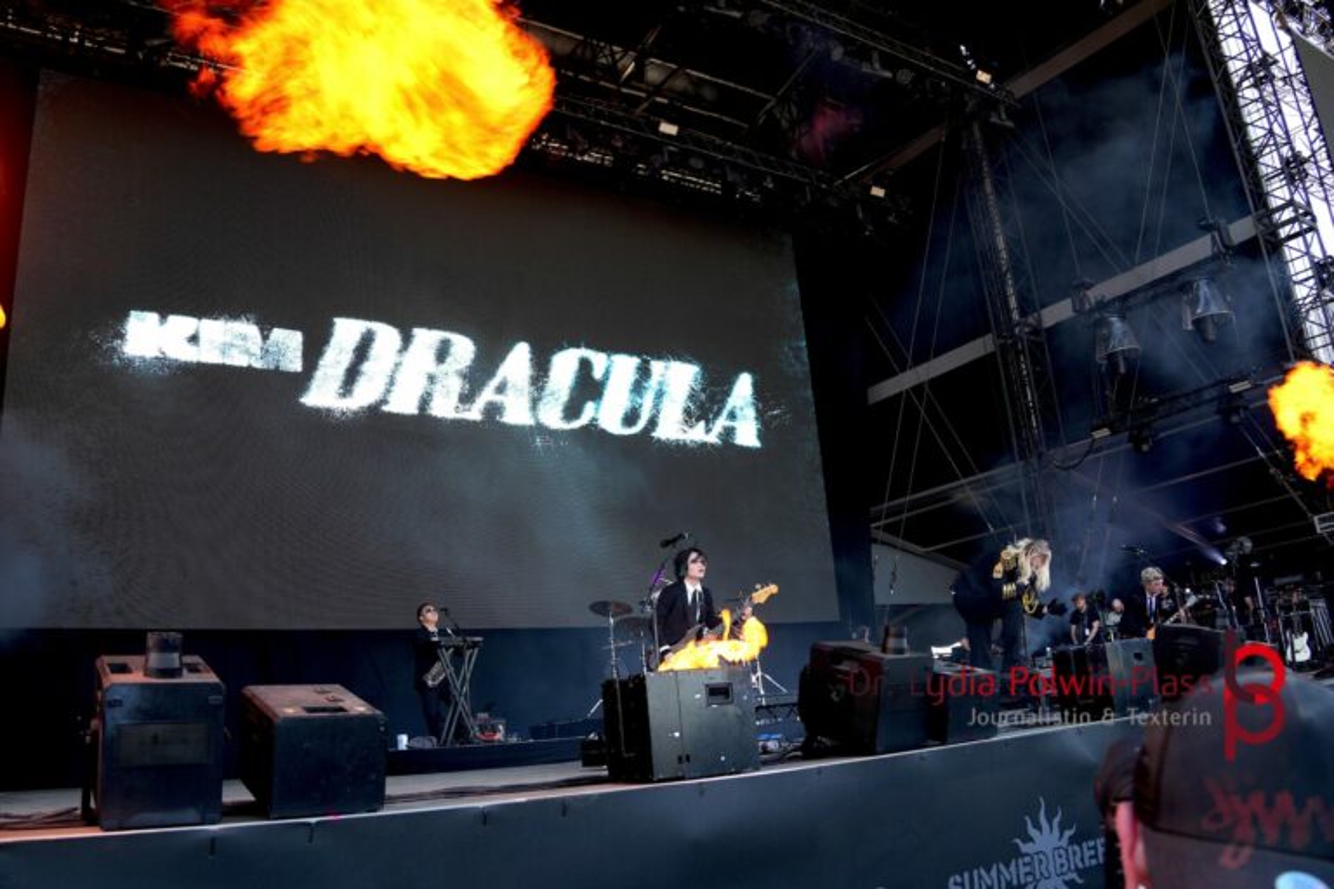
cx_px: 667
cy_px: 444
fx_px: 1000
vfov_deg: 47.9
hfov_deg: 67.4
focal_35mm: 27
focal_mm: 18
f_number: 4.5
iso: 100
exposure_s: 1/80
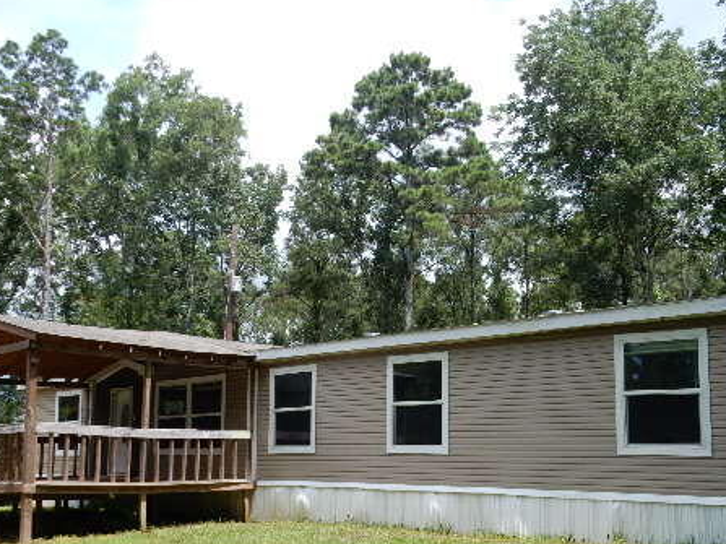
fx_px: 902
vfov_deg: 33.4
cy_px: 339
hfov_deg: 43.9
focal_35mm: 43
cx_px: 367
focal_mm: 5.4
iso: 125
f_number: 4
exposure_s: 1/640
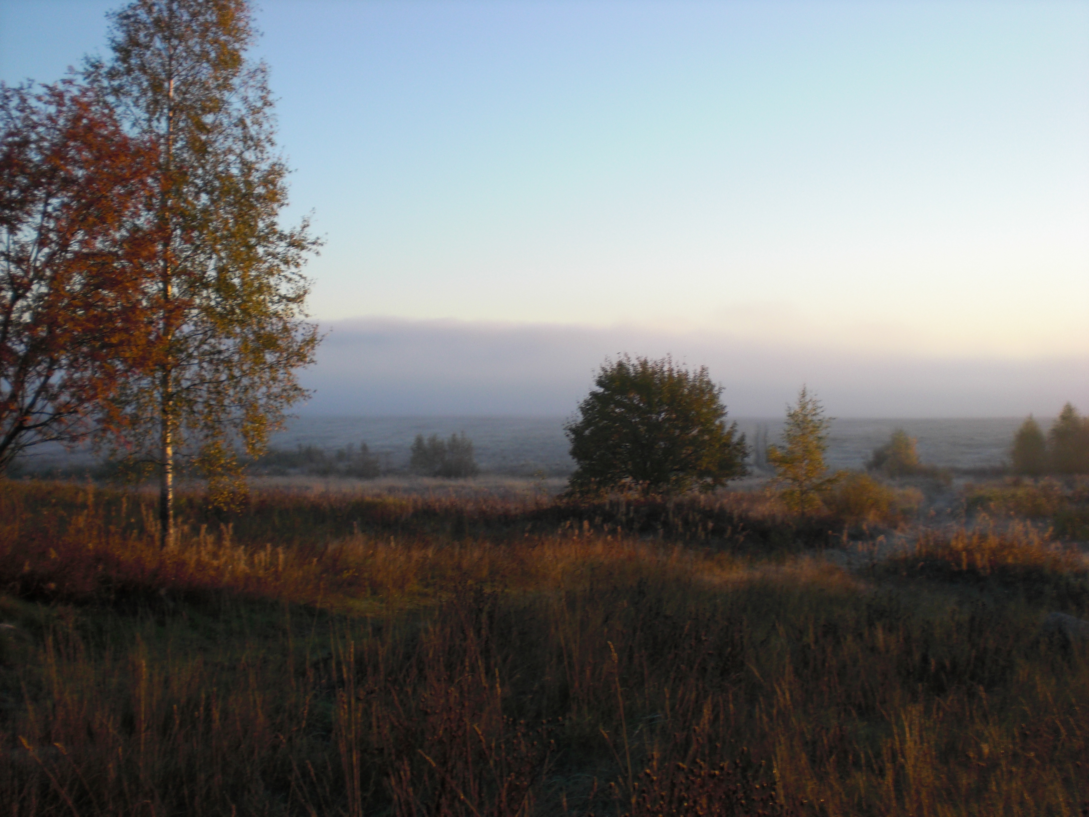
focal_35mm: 38
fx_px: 1195
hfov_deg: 49.0
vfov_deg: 37.7
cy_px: 408
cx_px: 544
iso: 64
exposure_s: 1/250
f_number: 3.1
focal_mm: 6.3
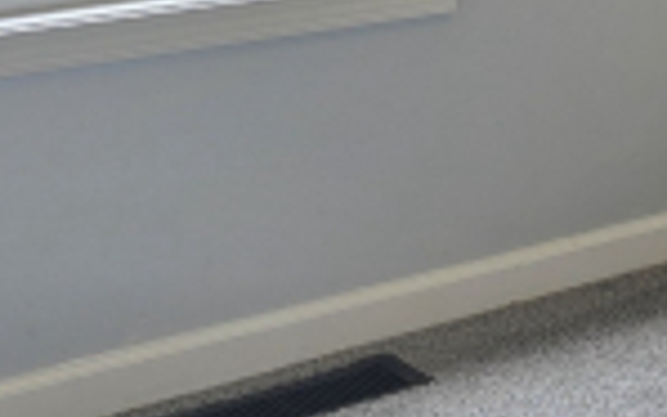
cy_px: -148
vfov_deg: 11.6
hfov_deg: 16.3
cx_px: 1175
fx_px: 1981
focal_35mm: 109
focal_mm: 6.3
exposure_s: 1/120
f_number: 1.7
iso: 64
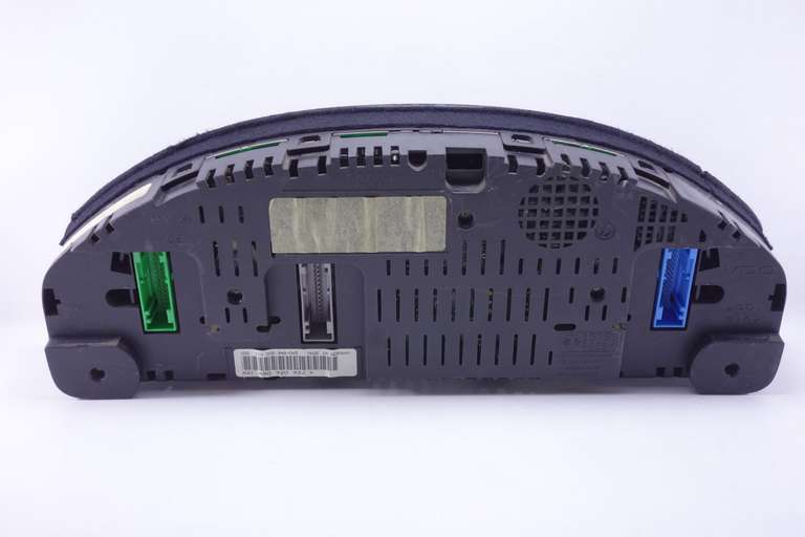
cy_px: 268
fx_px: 917
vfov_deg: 32.6
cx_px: 402
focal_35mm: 41
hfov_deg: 47.4
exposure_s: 1/50
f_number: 2.8
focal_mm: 15.28
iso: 160
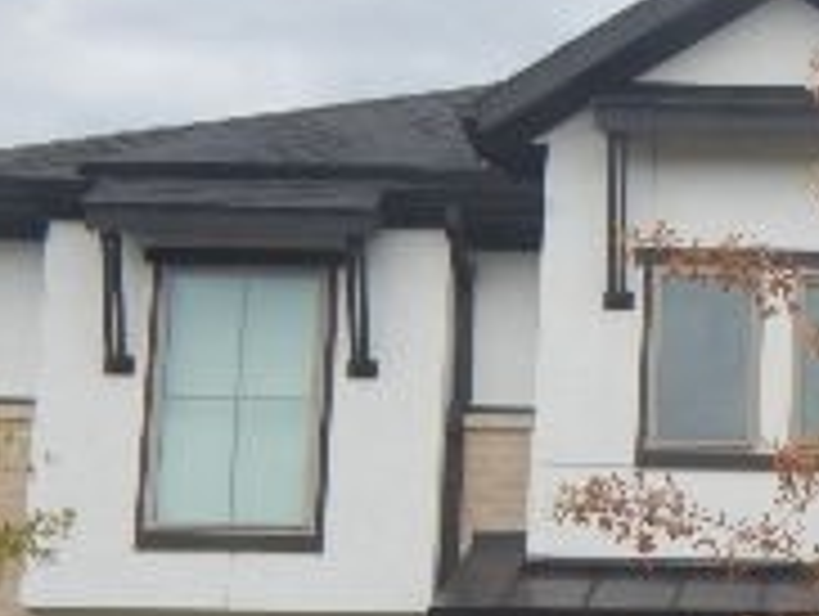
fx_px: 2582
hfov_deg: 16.8
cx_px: 1130
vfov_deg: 13.2
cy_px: 796
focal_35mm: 109
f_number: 3.2
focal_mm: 5.6
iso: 125
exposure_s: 1/400
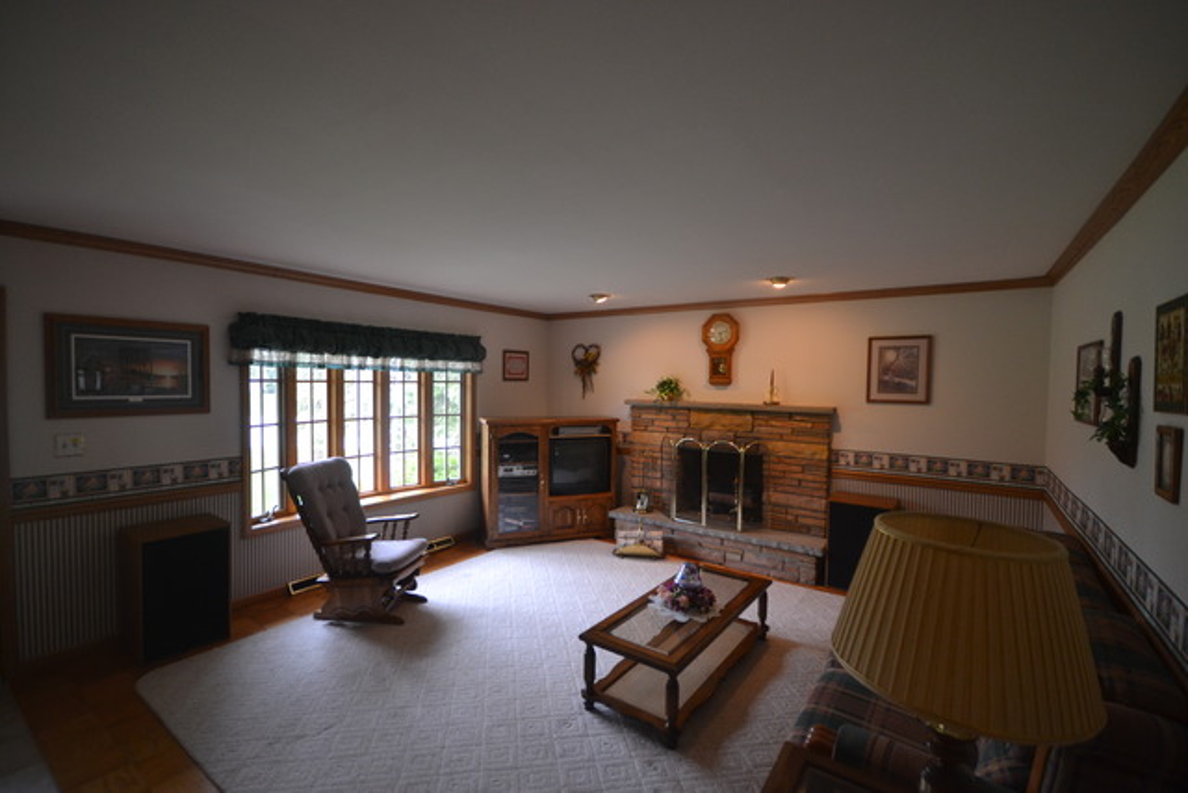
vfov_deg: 77.4
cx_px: 594
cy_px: 396
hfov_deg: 100.4
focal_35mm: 15
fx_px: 495
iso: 800
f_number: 4
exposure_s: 1/60
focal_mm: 10
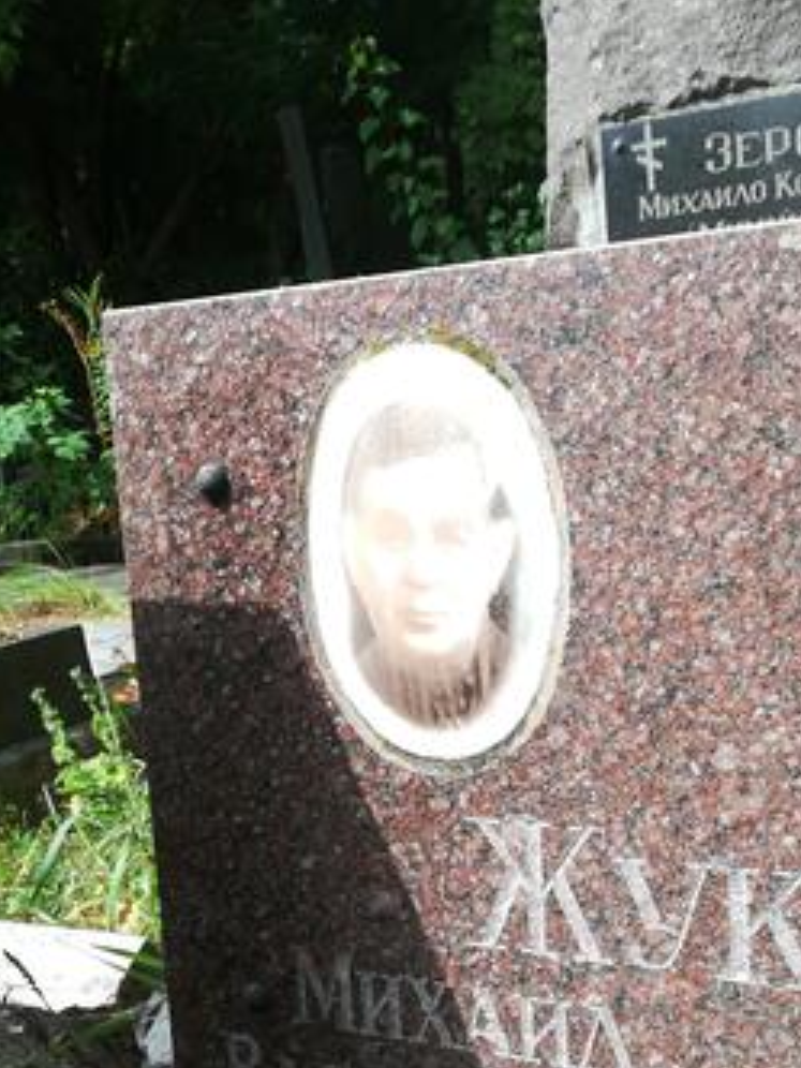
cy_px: 753
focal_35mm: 47
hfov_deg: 30.9
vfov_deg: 39.7
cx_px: 412
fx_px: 1450
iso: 50
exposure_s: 1/320
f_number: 2.2
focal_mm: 3.83
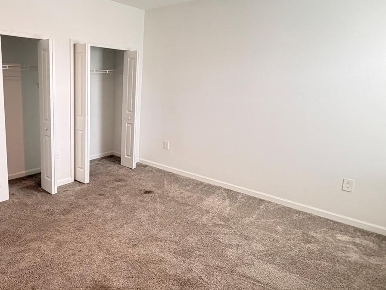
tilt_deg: -10.2
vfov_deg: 54.8
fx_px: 279
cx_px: 120
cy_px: 130
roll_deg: -0.9
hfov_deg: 66.9
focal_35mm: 25
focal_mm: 2.22
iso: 320
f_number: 2.2
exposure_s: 1/60
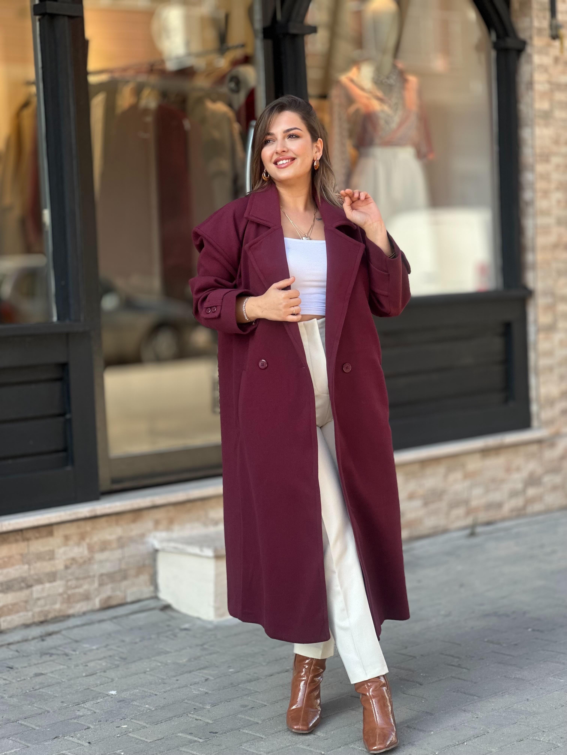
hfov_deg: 19.1
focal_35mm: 77
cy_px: 378
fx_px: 1682
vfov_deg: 25.3
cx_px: 284
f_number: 2.8
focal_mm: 9
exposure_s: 1/121
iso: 40
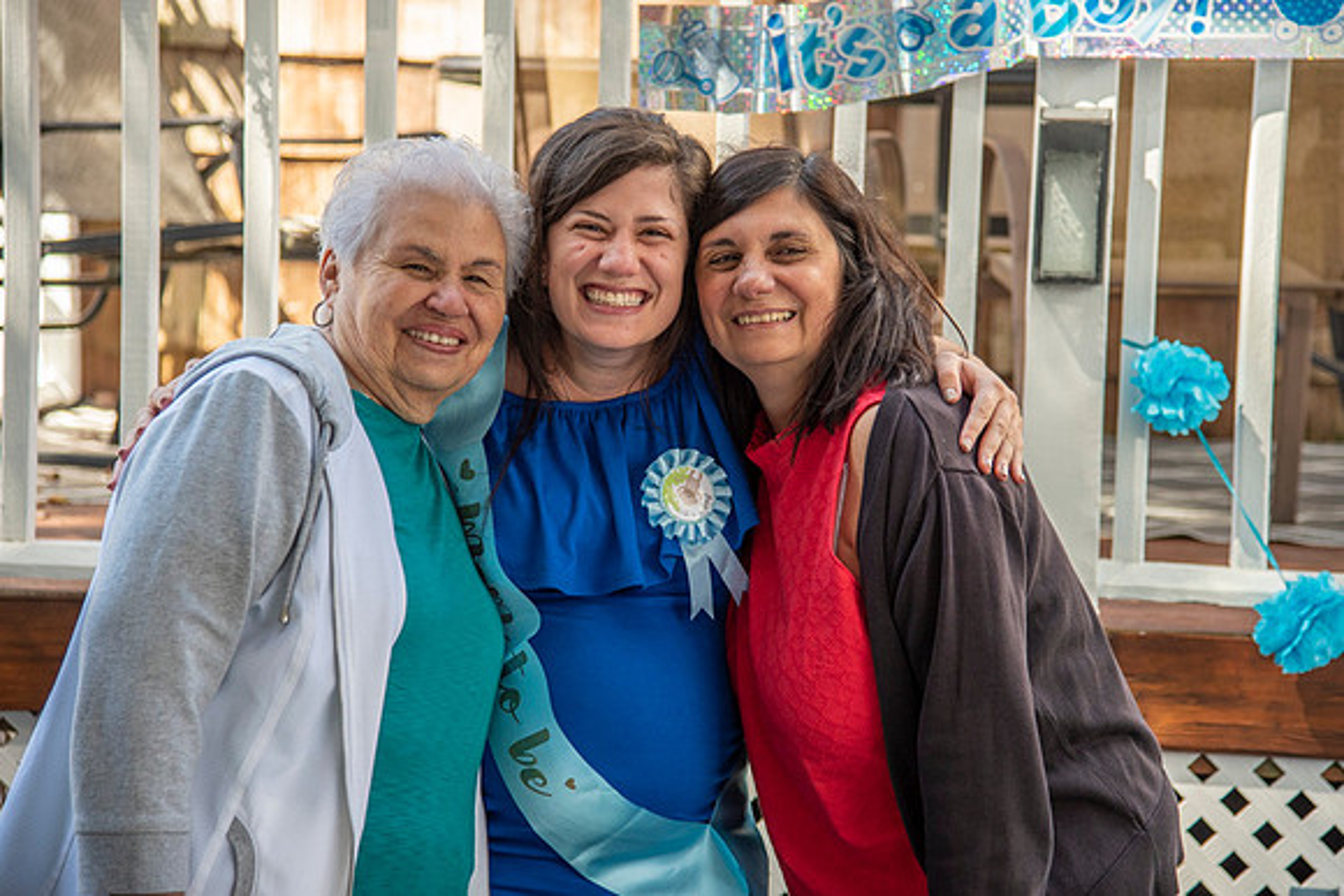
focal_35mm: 91
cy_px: 423
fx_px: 3393
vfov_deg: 15.1
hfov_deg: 22.4
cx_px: 710
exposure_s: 1/500
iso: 250
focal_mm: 86
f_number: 4
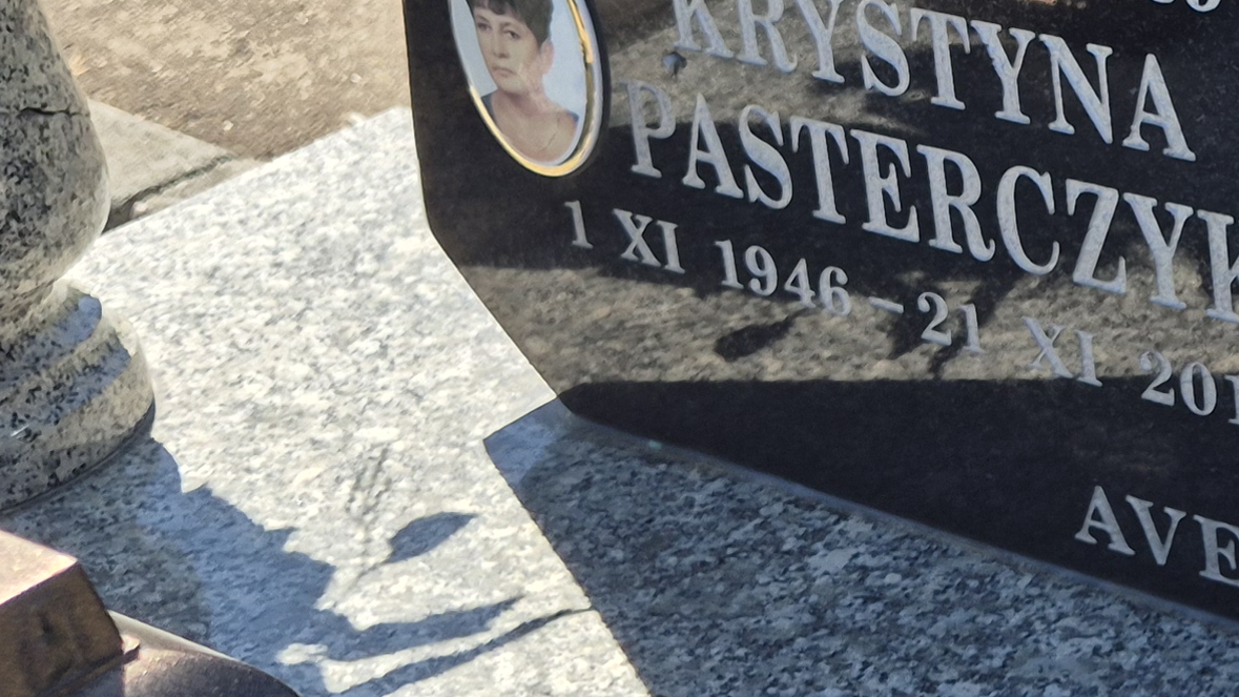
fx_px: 2792
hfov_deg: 22.6
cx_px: 1570
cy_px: -80
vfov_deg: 13.9
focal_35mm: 85
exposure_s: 1/900
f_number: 1.8
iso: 25
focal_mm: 5.4
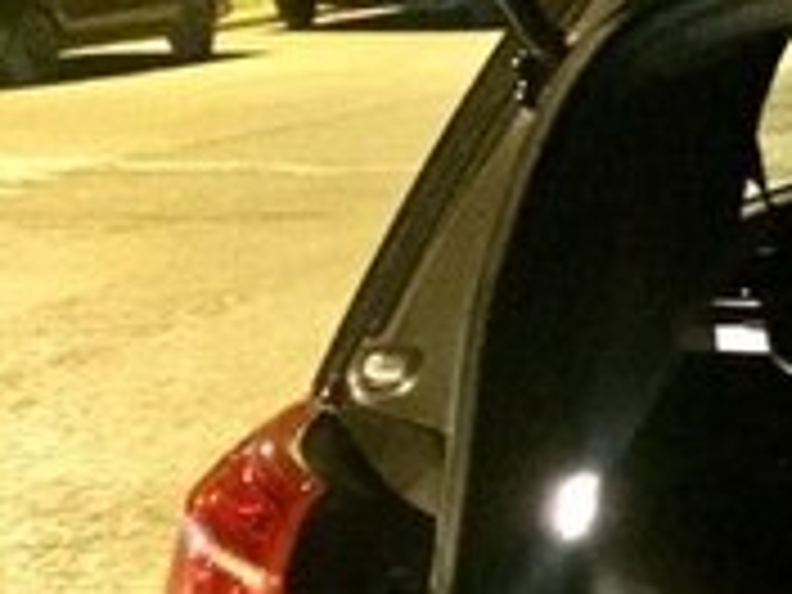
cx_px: 1472
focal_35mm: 109
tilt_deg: -16.5
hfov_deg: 15.3
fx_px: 2494
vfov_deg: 13.4
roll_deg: +3.8
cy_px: 601
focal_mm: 4.15
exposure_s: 1/17
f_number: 2.2
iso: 2000
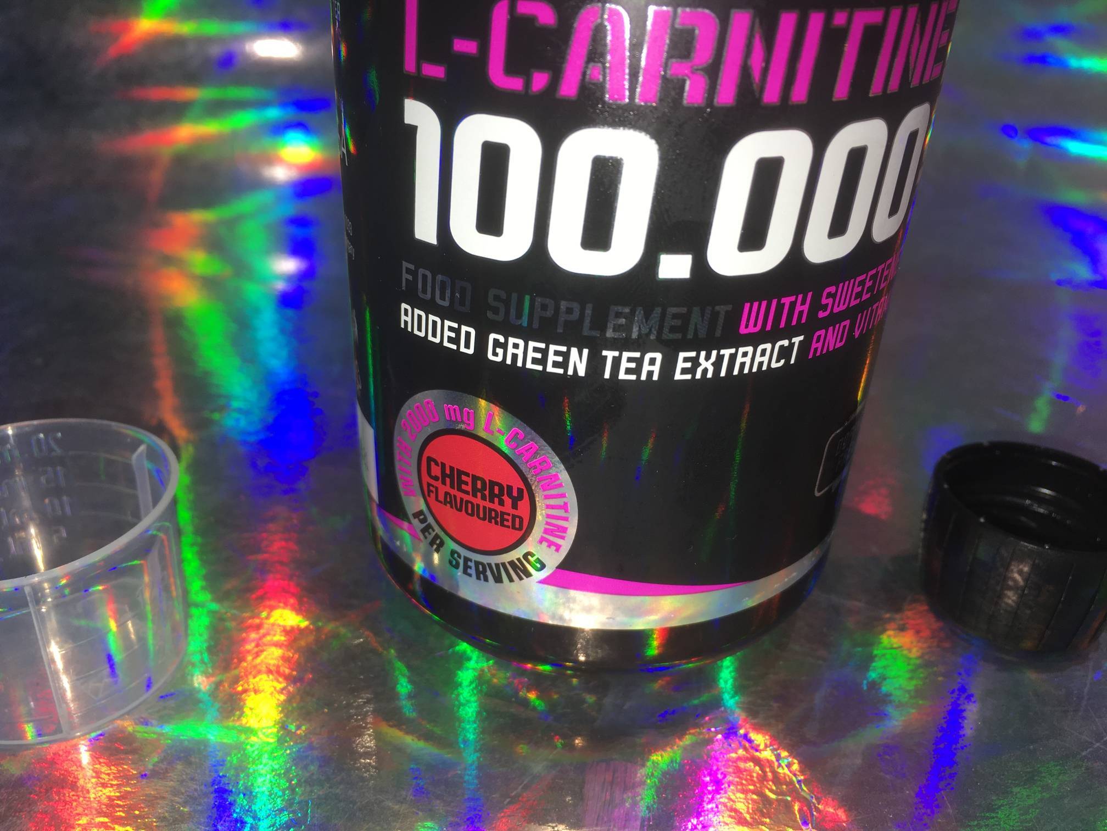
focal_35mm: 29
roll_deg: -3.7
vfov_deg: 48.2
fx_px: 927
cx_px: 554
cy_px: 416
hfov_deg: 61.7
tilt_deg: -31.1
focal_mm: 4.15
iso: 25
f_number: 2.2
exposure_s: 1/126
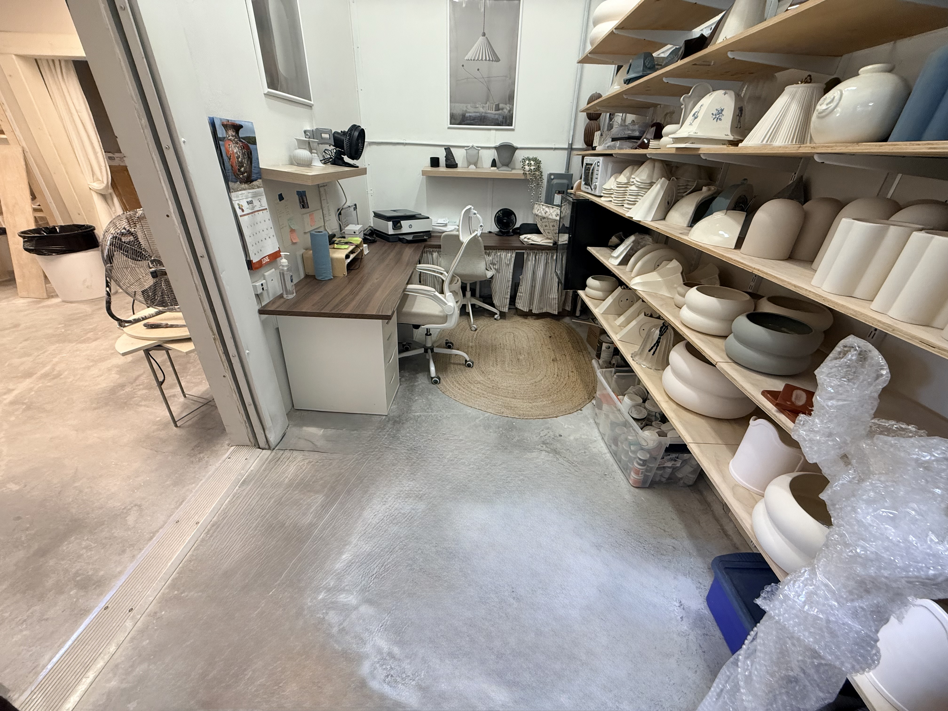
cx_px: 474
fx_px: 383
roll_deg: -1.0
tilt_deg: -28.0
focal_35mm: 14
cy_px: 356
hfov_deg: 102.1
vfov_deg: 85.7
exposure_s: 1/60
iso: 250
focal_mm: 2.22
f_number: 2.2
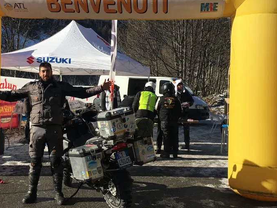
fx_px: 416
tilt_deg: +0.5
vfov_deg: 28.0
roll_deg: -2.4
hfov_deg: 36.6
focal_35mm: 52
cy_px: 84
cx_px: 107
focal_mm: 4.15
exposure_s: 1/1789
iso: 25
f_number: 2.2
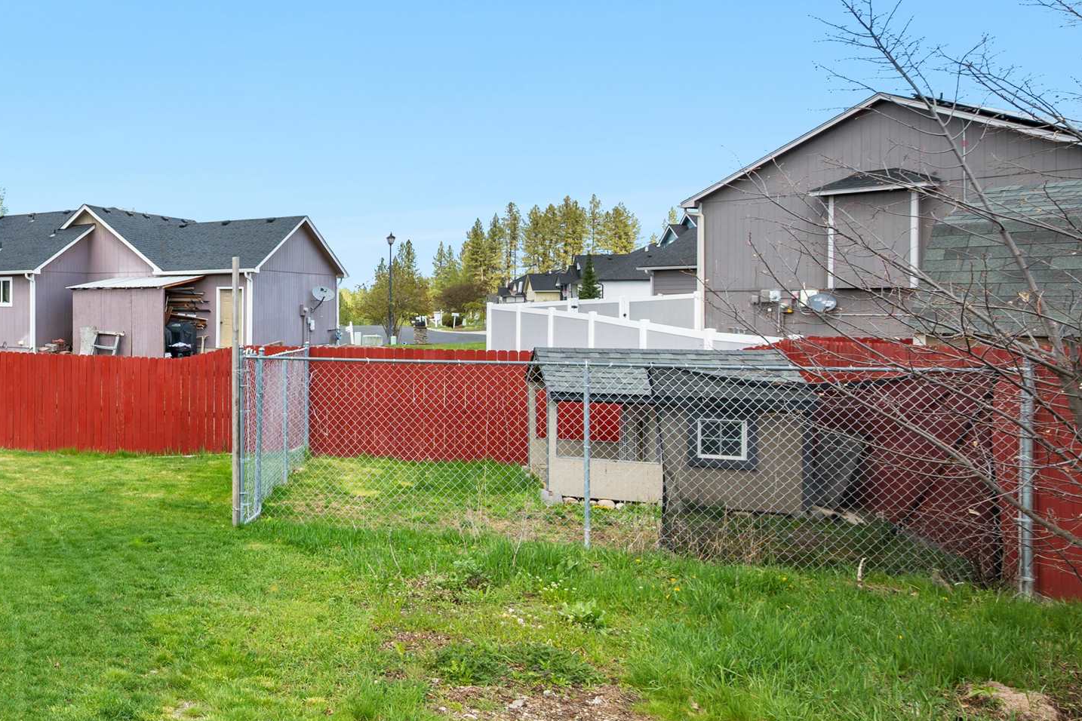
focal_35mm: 30
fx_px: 902
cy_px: 301
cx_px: 3
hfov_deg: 50.3
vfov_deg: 43.5
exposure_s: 1/30
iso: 100
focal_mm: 14
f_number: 8
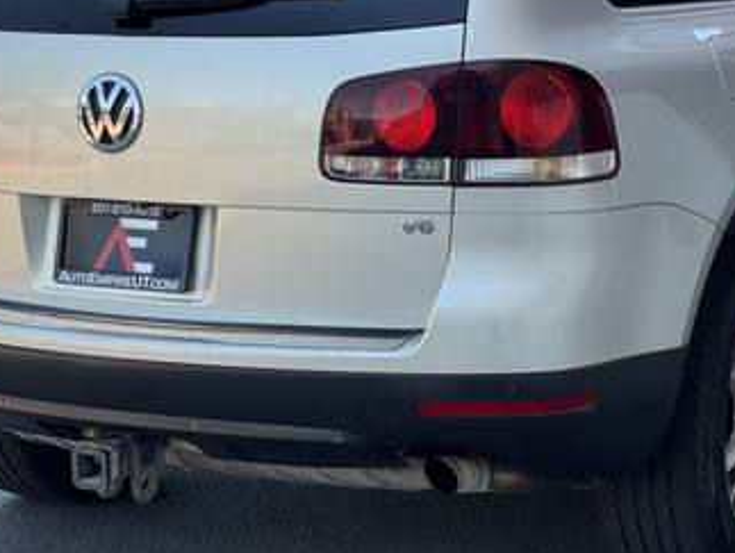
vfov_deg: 15.5
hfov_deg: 20.6
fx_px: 2019
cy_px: 125
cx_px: 476
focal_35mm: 95
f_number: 1.78
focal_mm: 6.76
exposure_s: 1/577
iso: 64
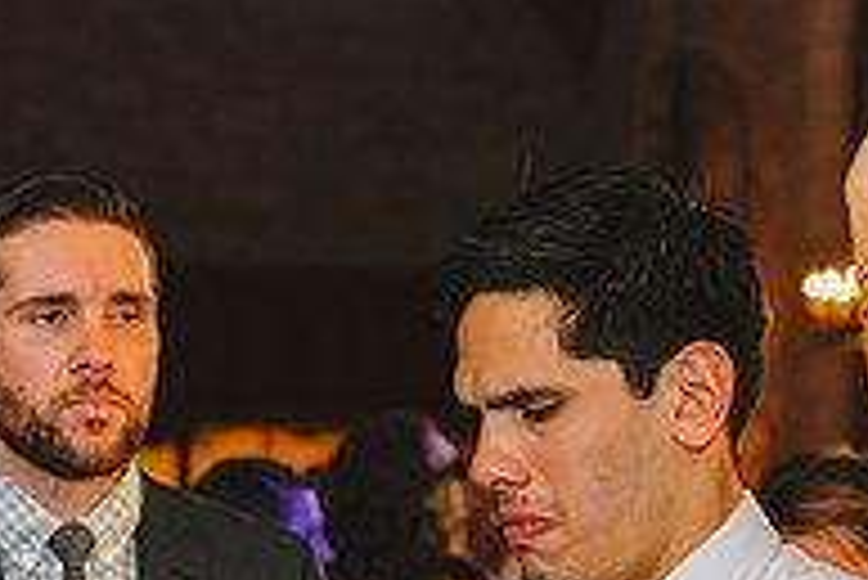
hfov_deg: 19.4
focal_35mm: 105
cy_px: 708
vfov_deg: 12.7
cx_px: 486
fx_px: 2533
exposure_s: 1/200
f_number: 2.5
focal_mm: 35
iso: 800
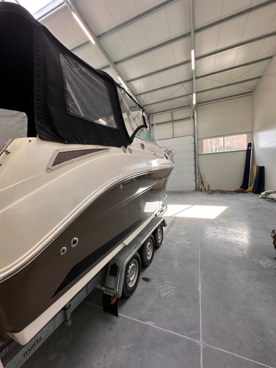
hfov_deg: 85.7
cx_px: 138
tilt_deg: -4.0
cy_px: 184
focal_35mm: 14
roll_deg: +3.6
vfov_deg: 102.1
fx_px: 149
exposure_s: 1/99
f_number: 2.2
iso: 50
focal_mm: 2.22
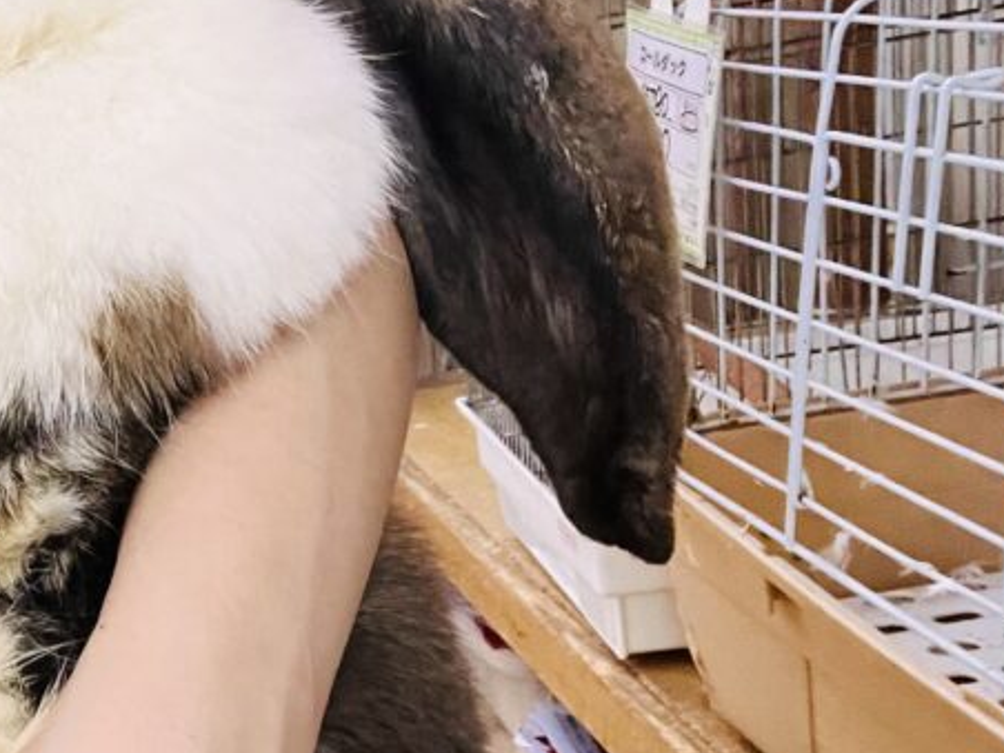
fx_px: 1769
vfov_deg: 23.9
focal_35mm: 61
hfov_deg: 27.9
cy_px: 509
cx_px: -189
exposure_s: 1/50
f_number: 2.2
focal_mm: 2.71
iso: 250
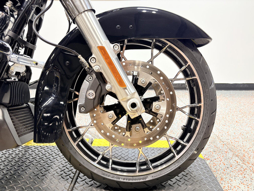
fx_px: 191
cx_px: 127
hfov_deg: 67.3
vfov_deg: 53.1
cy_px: 96
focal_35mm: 26
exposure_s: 1/120
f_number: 1.6
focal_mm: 5.96
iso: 100
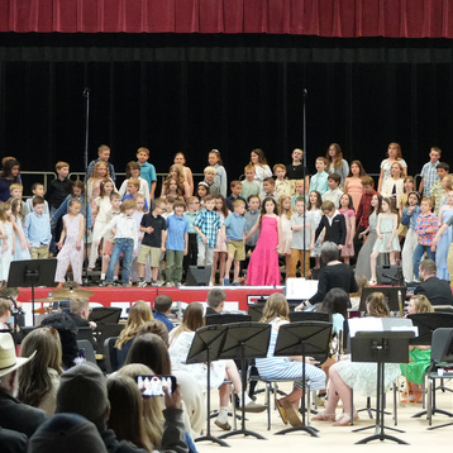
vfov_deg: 14.1
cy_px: 173
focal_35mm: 124
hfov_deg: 14.0
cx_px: 348
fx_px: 1836
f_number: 4.5
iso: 6400
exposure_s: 1/200
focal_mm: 34
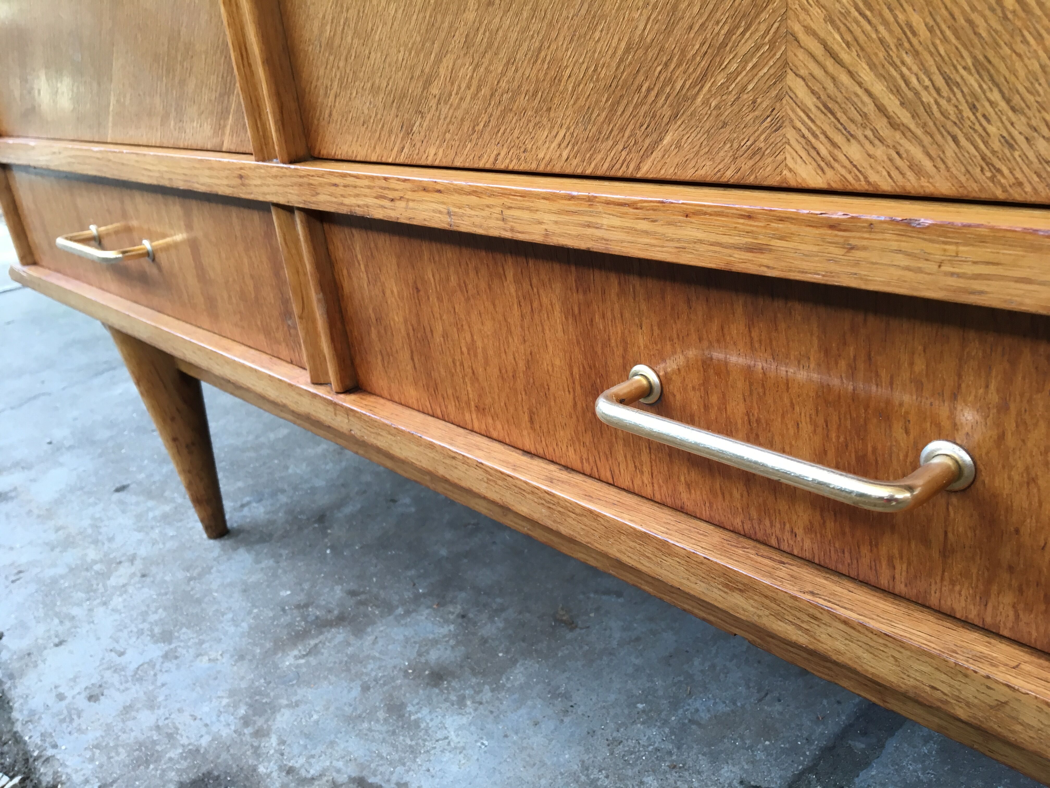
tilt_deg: -21.0
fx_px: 880
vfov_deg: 48.2
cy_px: 394
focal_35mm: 29
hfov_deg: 61.7
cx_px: 525
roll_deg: +7.8
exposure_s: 1/33
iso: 25
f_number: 2.2
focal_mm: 4.15
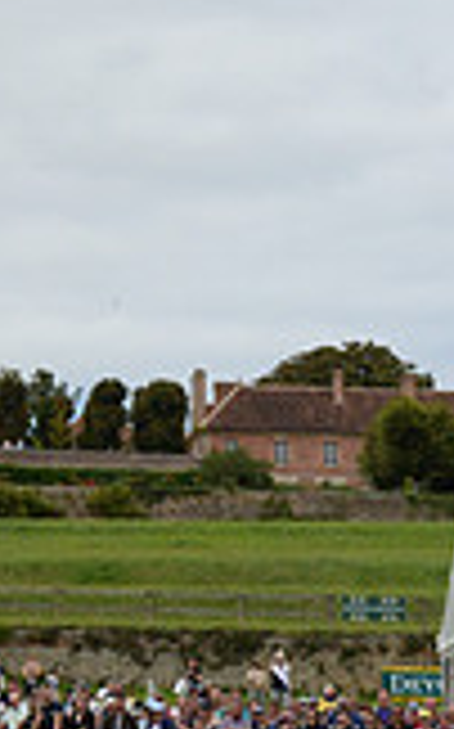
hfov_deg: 6.7
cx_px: -760
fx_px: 3609
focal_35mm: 182
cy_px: 220
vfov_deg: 11.5
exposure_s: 1/3200
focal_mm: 50
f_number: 9
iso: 1250
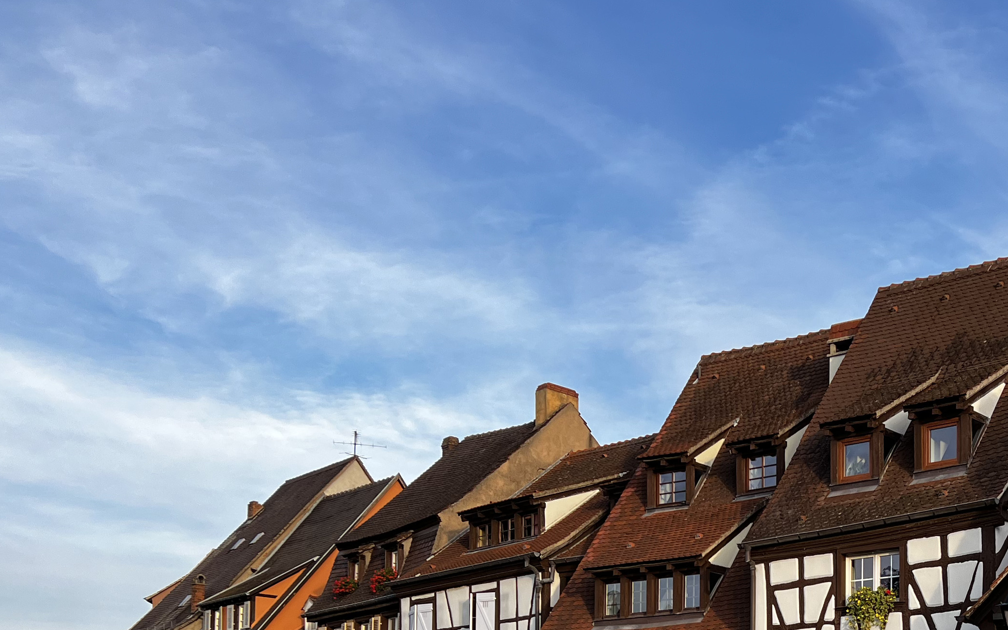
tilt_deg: +3.5
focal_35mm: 53
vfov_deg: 22.8
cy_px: 713
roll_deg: -0.9
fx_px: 1456
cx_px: 797
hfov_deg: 36.9
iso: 50
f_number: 1.5
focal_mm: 5.7
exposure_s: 1/902
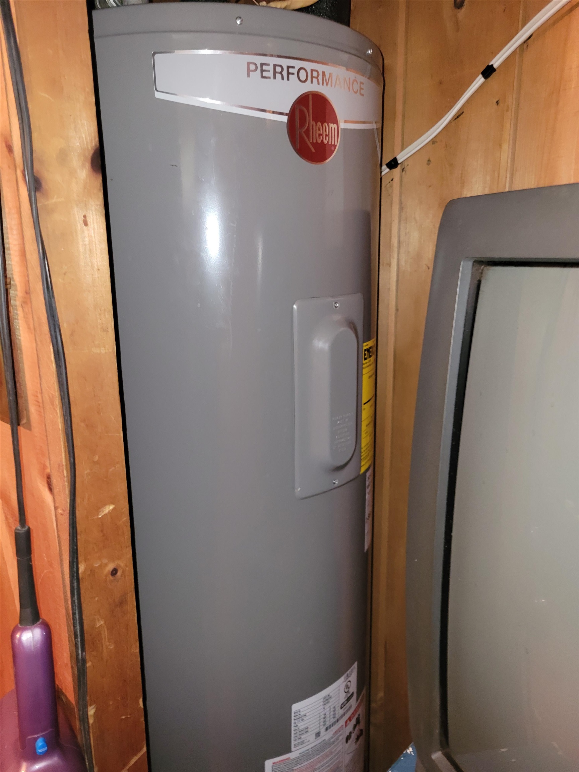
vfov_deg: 67.3
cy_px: 386
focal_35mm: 26
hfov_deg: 53.1
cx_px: 290
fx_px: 580
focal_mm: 5.4
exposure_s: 1/9.65
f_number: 1.8
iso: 250
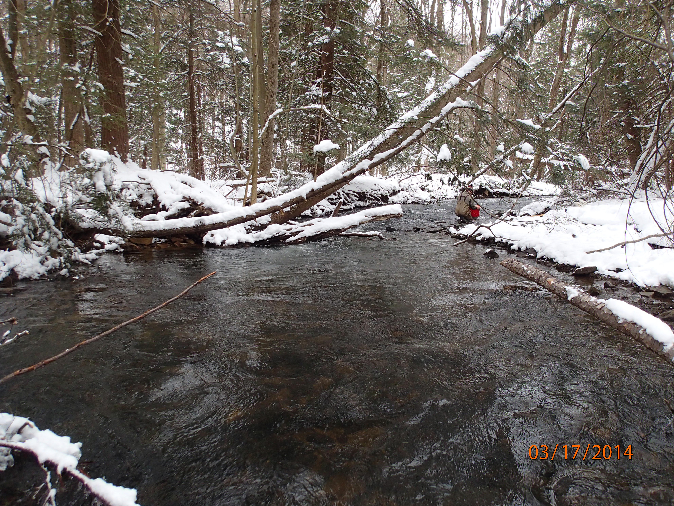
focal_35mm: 25
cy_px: 253
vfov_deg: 54.9
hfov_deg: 69.4
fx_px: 487
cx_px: 337
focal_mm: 4.5
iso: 200
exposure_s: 1/1000
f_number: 2.8
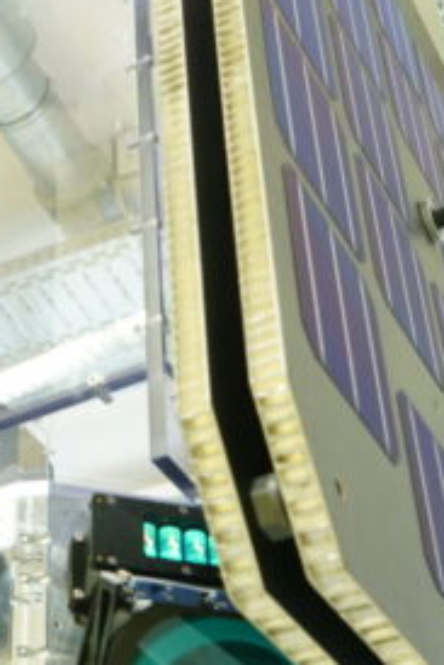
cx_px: -2
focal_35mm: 71
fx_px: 1312
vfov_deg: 28.3
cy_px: 415
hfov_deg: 18.7
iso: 1250
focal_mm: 28
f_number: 6.3
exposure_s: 1/20
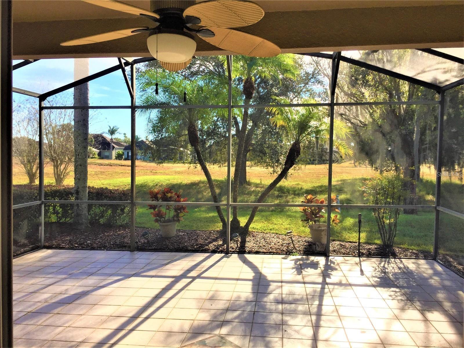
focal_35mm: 29
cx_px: 232
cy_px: 174
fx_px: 389
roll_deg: -1.9
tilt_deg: -5.0
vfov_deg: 48.2
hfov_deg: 61.7
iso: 32
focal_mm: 4.15
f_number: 2.2
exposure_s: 1/1068
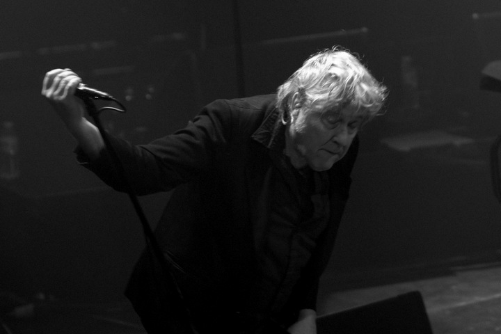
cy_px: 167
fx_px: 2714
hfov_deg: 10.5
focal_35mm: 195
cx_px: 250
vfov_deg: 7.0
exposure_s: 1/200
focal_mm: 130
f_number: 2.8
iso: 1100
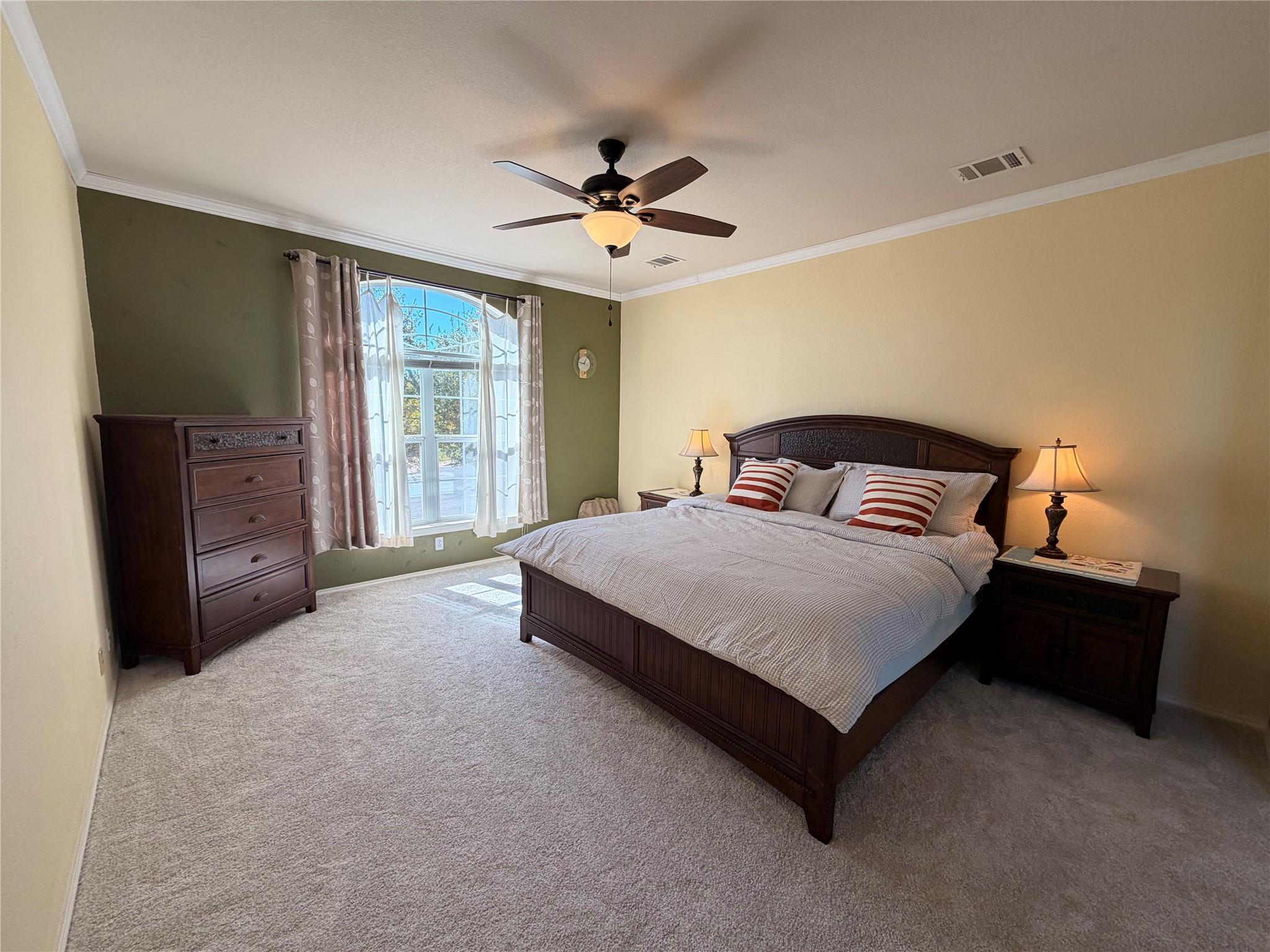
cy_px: 476
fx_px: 514
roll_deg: -0.8
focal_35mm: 14
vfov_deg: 85.7
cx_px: 635
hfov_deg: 102.1
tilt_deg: -6.7
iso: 50
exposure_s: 1/120
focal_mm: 2.22
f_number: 2.2
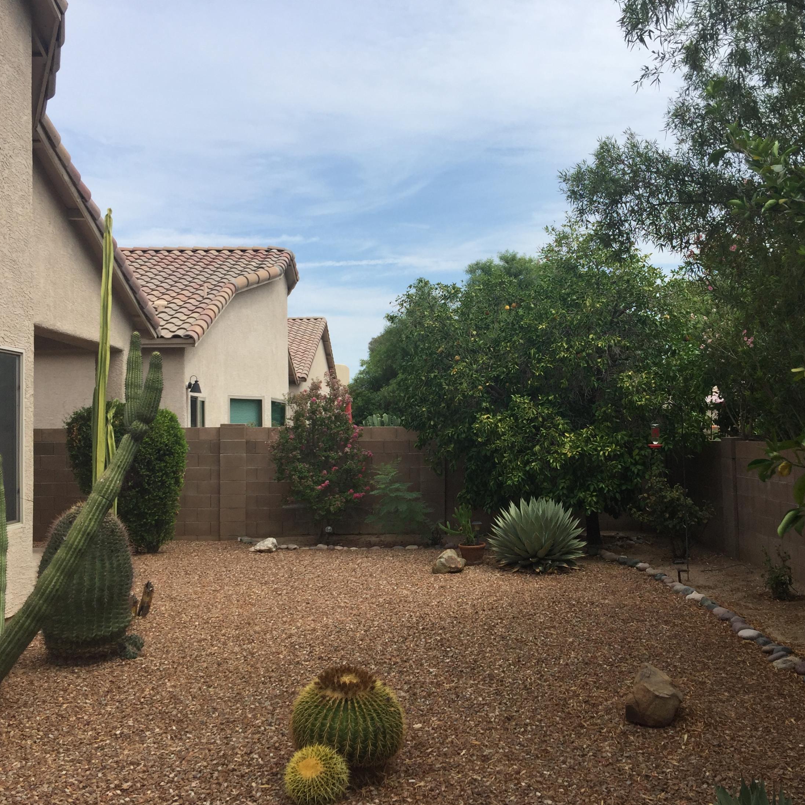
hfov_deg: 47.2
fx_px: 921
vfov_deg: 47.2
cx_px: 433
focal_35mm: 35
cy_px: 410
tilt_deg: +2.1
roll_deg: -0.7
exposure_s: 1/2083
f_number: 2.2
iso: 32
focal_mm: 4.15
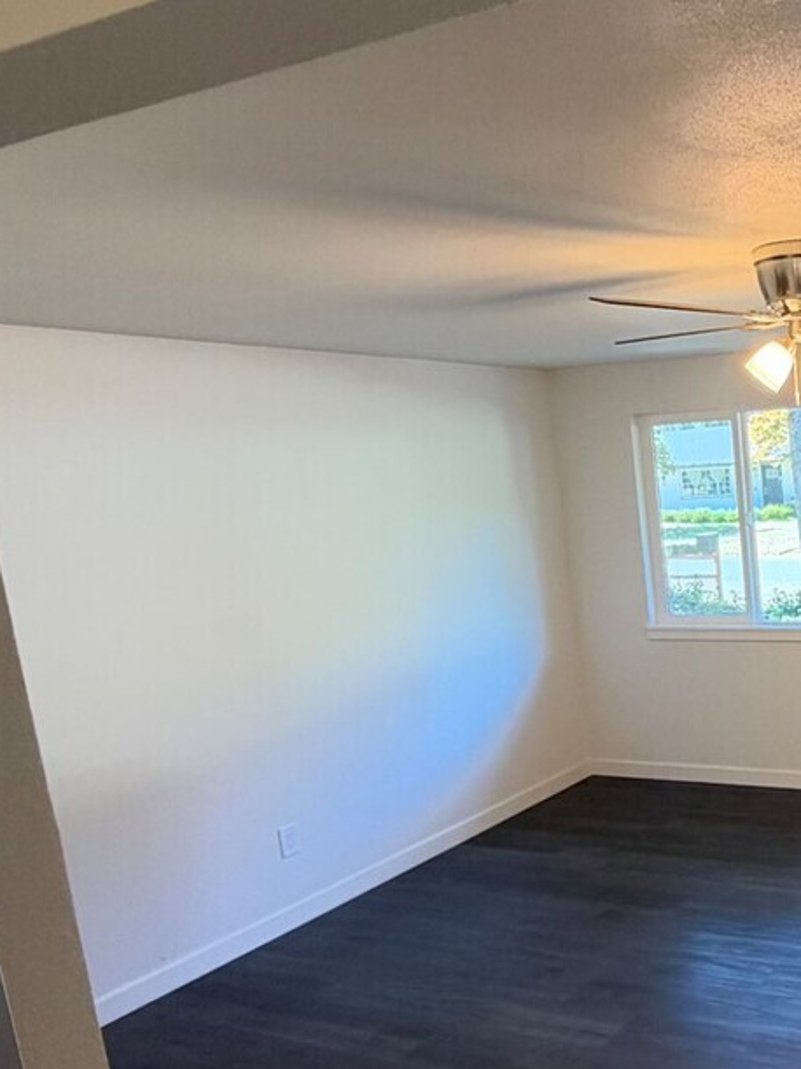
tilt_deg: -9.7
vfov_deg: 54.9
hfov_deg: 36.4
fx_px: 1018
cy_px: 654
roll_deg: +2.6
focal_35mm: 33
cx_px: 878
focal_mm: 2.22
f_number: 2.2
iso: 320
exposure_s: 1/60
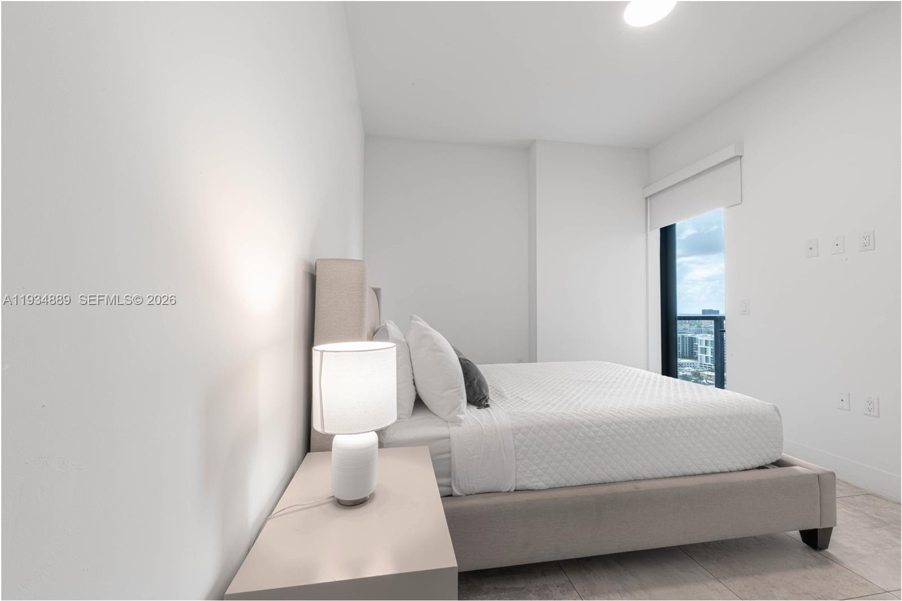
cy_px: 300
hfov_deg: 104.3
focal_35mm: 14
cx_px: 451
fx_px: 351
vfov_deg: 81.2
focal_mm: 14
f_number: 11
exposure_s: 1/6
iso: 400
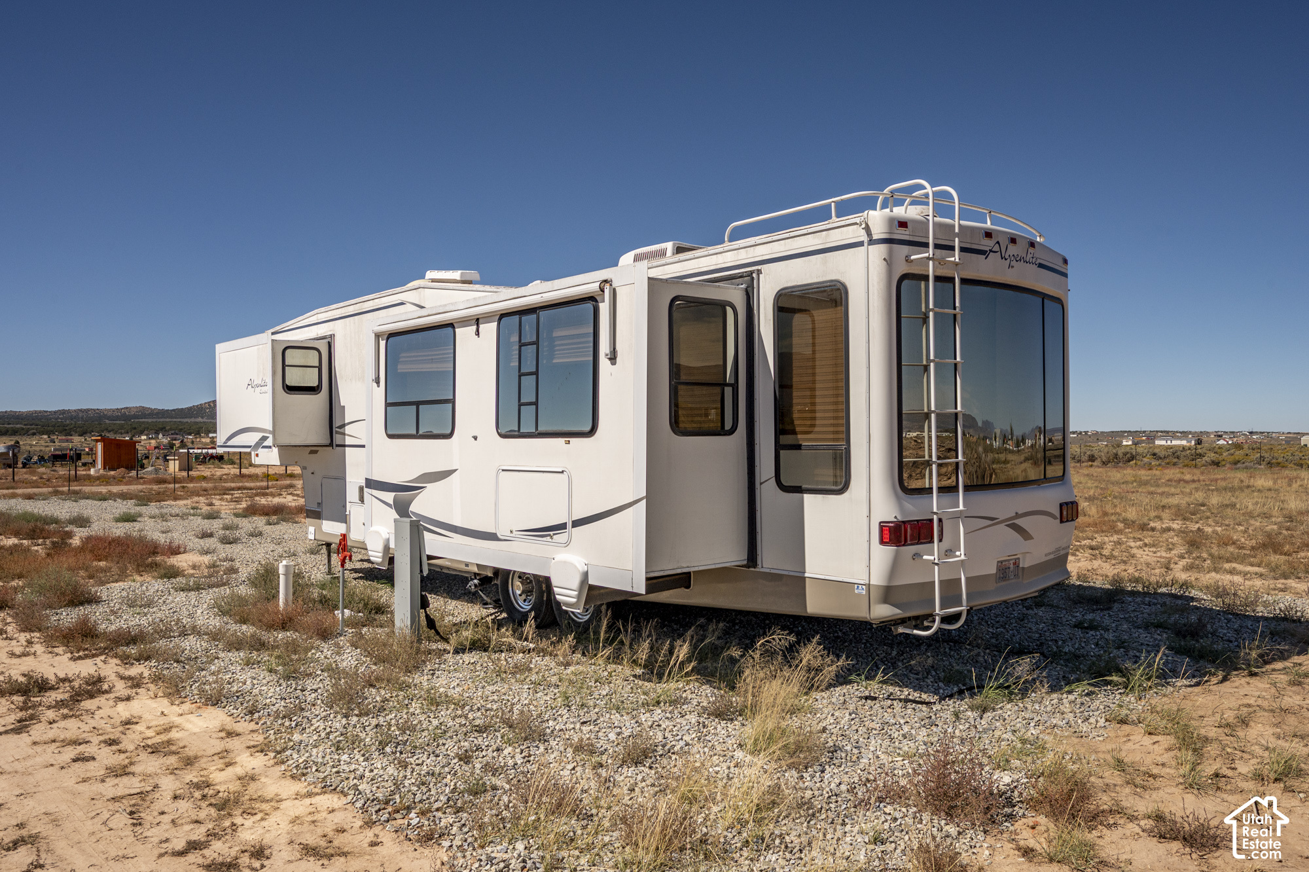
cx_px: 654
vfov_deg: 50.4
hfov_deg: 70.5
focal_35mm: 26
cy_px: 436
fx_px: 927
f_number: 10
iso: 320
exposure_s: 1/1600
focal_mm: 25.5
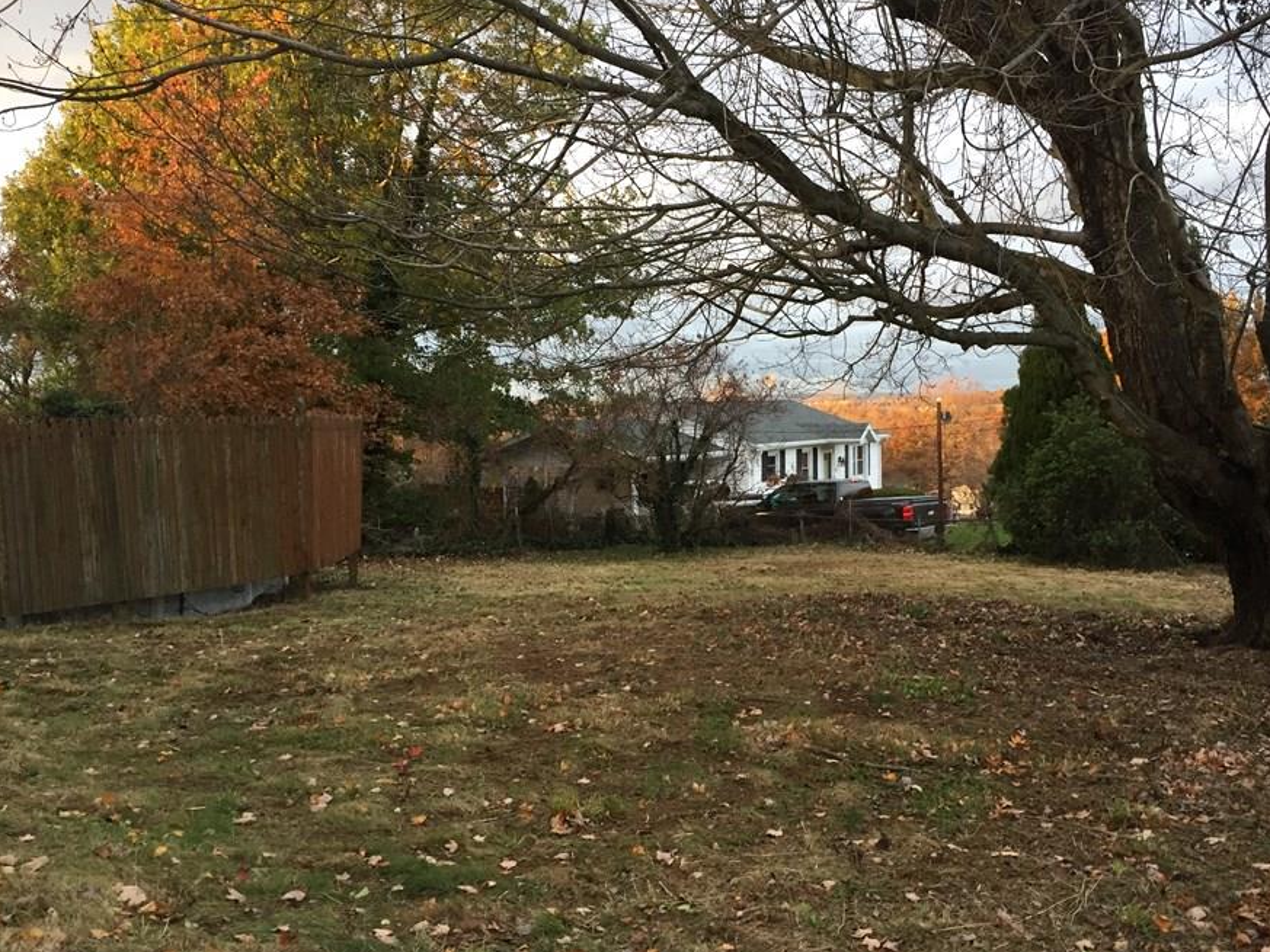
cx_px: 717
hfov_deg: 53.8
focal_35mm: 34
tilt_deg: -2.6
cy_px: 484
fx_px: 1248
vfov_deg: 41.8
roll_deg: +1.4
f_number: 2.2
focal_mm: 4.15
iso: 40
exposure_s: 1/30
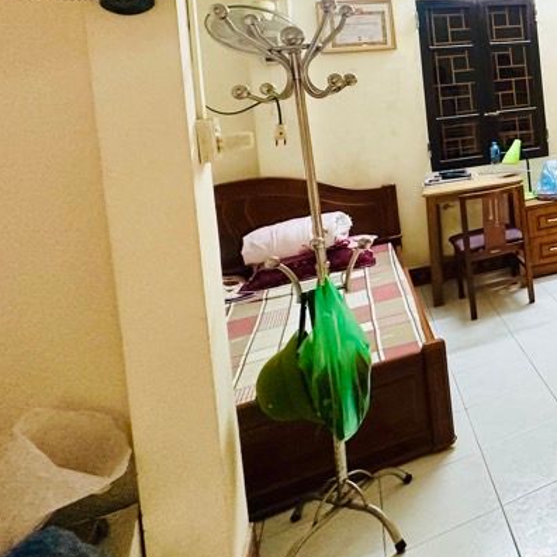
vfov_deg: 46.8
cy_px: 70
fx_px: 583
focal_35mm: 32
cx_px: 695
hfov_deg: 36.7
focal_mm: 2.22
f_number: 2.2
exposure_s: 1/50
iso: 320
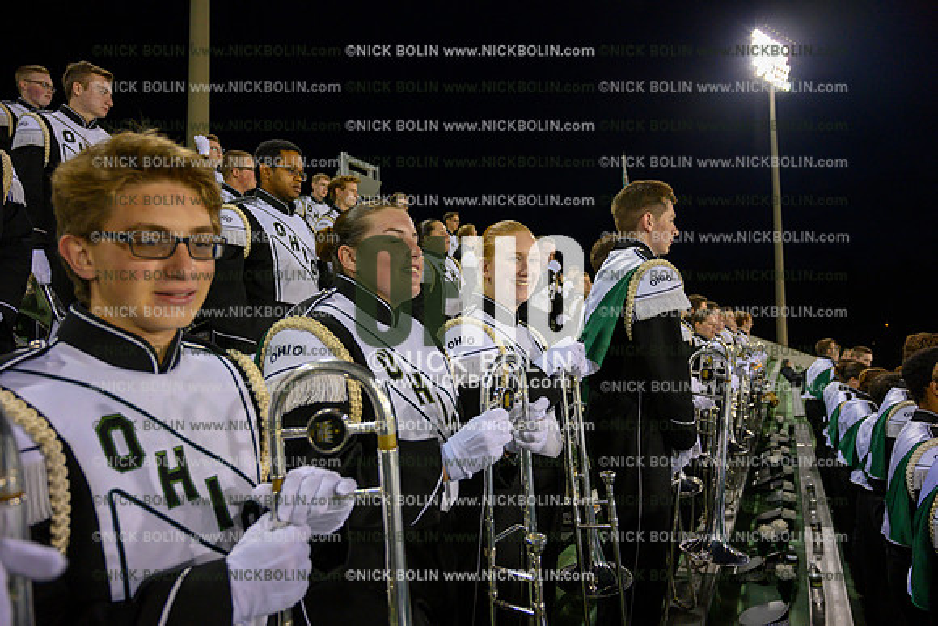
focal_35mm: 24
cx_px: 469
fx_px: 625
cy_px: 313
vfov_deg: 53.2
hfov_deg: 73.7
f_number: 4
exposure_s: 1/250
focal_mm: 24
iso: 2000
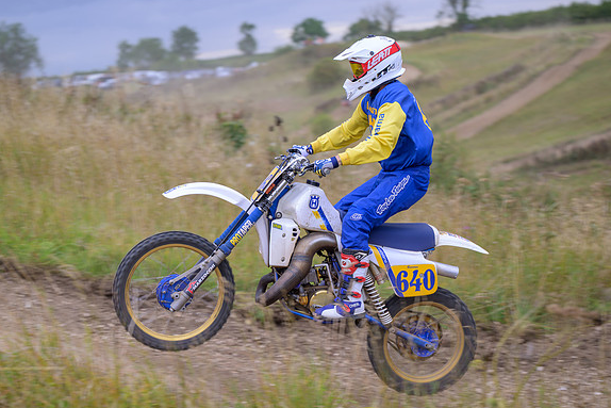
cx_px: 292
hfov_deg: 26.3
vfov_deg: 17.7
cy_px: 203
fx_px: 1307
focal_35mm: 77
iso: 64
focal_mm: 70
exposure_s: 1/400
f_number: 2.8
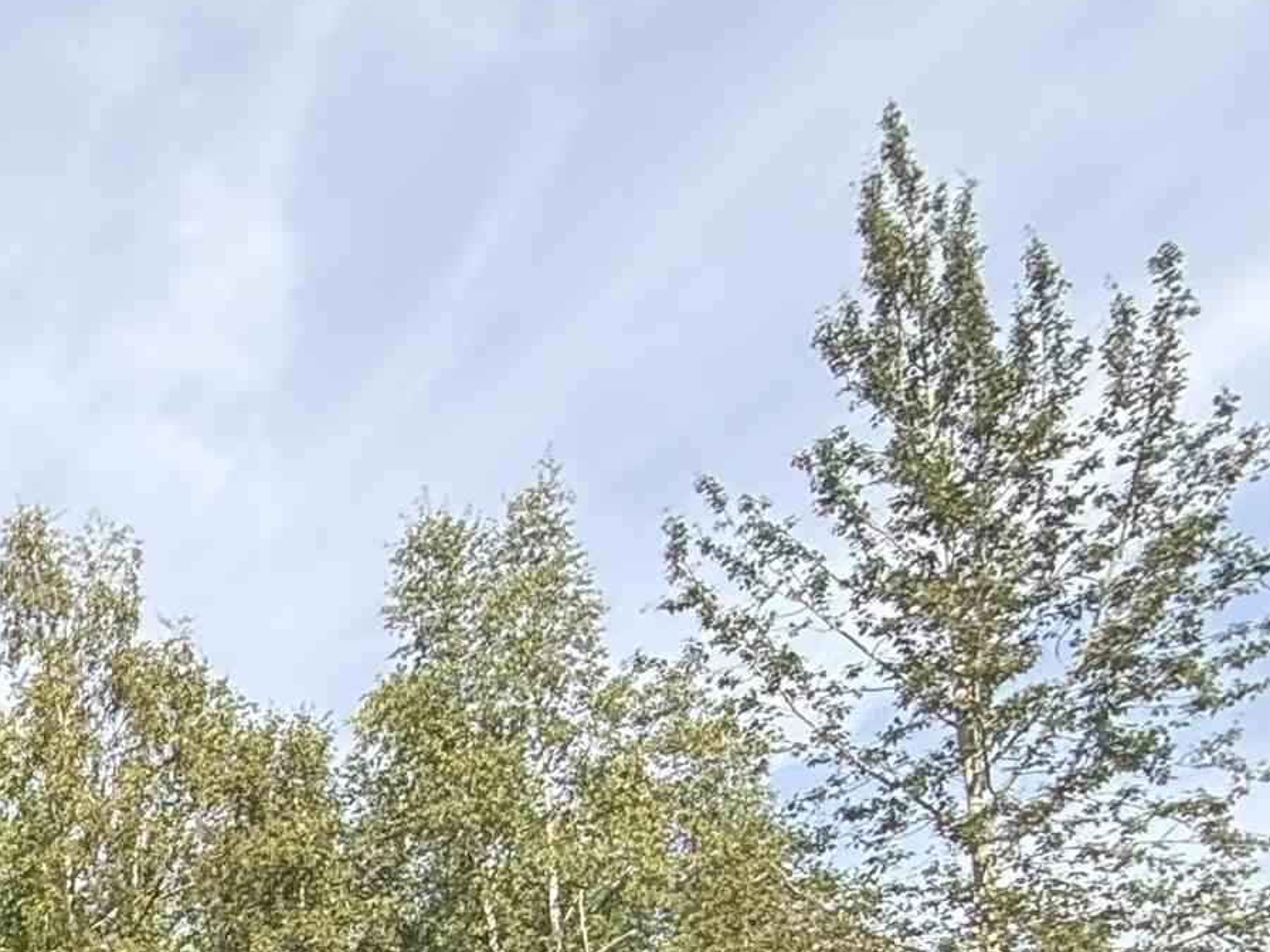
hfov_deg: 24.6
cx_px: -841
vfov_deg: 23.1
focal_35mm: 48
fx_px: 1761
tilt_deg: +4.2
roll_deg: +2.1
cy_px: 1502
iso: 50
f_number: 2.2
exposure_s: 1/304
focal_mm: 2.22
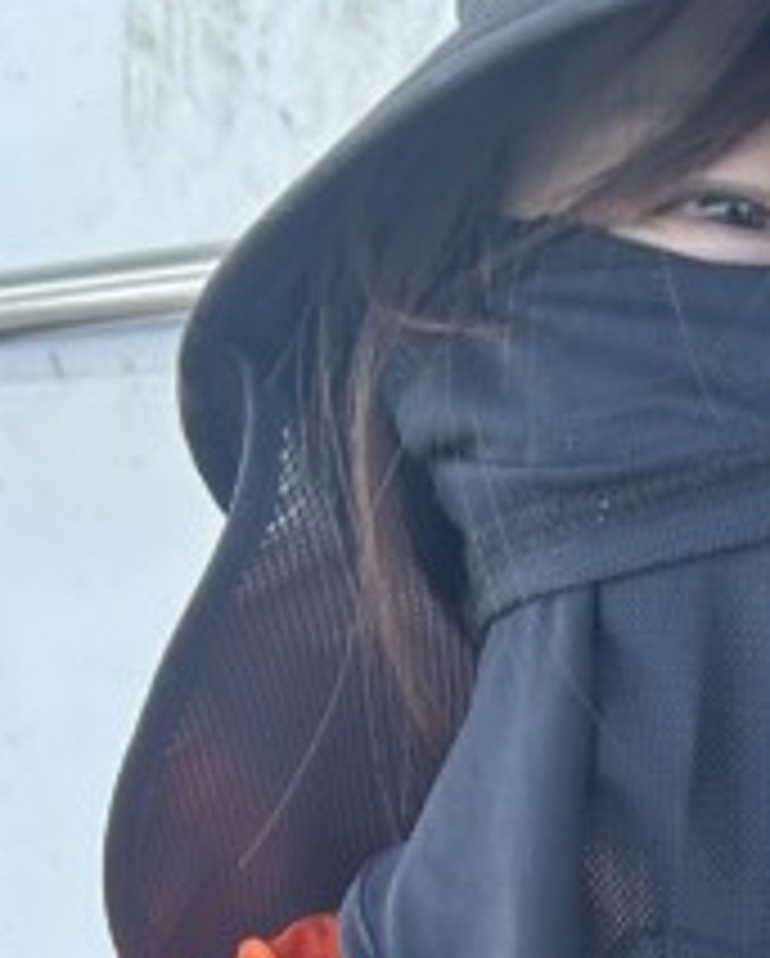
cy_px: 1115
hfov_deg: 12.7
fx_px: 3383
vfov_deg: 15.6
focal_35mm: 119
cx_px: 937
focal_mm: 5.7
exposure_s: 1/231
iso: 40
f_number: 1.5
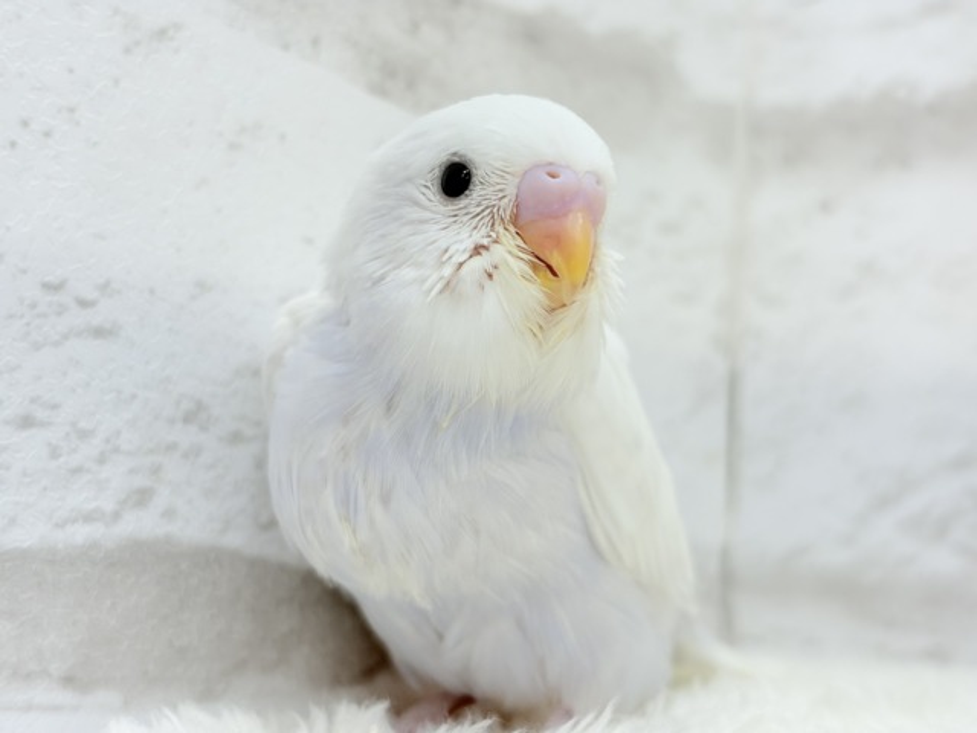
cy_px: 366
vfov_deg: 28.0
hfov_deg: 36.8
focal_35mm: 52
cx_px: 488
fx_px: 1468
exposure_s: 1/100
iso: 64
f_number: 1.6
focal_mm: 5.96
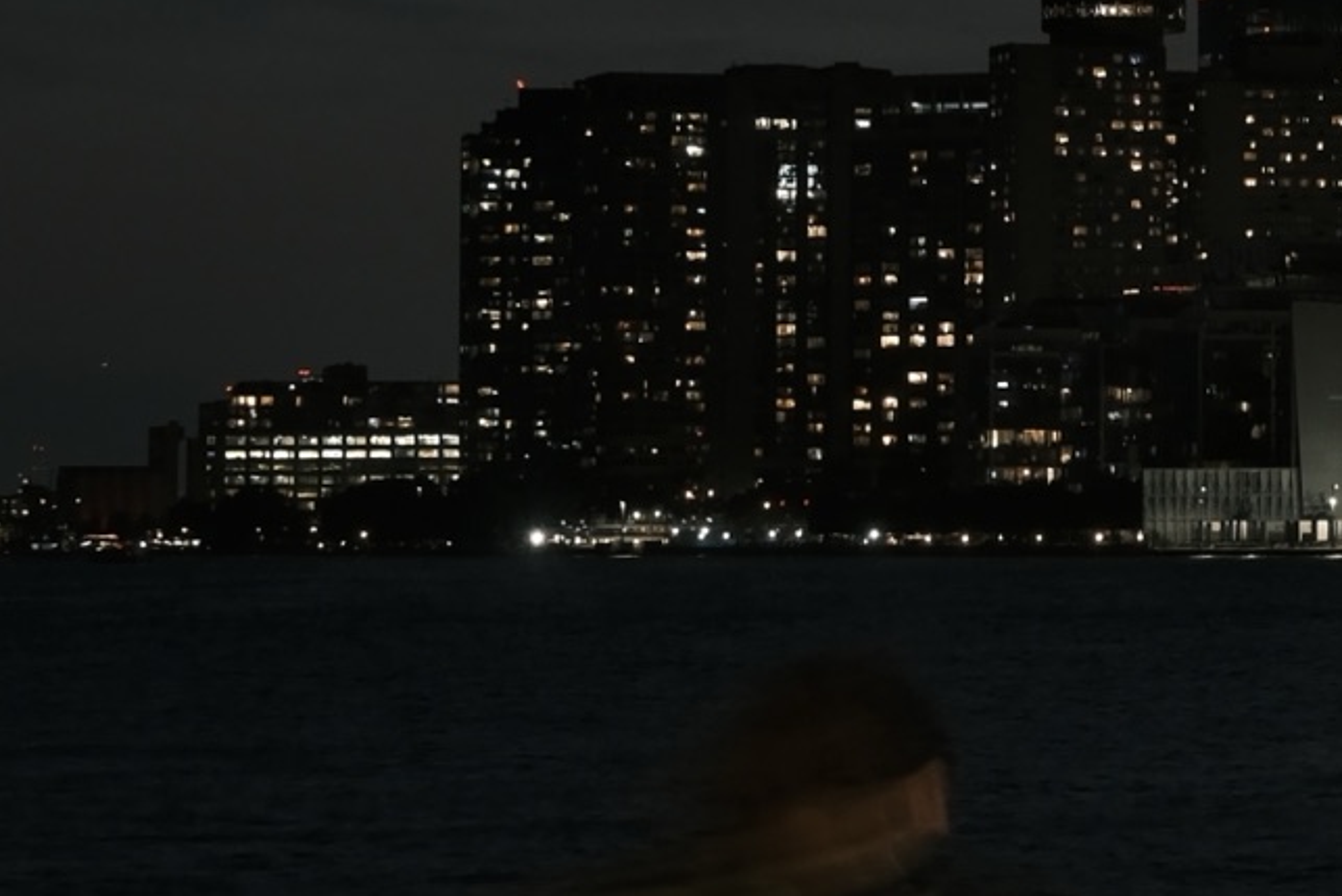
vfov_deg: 13.6
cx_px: 1762
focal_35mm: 98
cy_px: -203
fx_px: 3654
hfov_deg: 19.2
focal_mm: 23
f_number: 4
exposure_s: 1/2
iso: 160
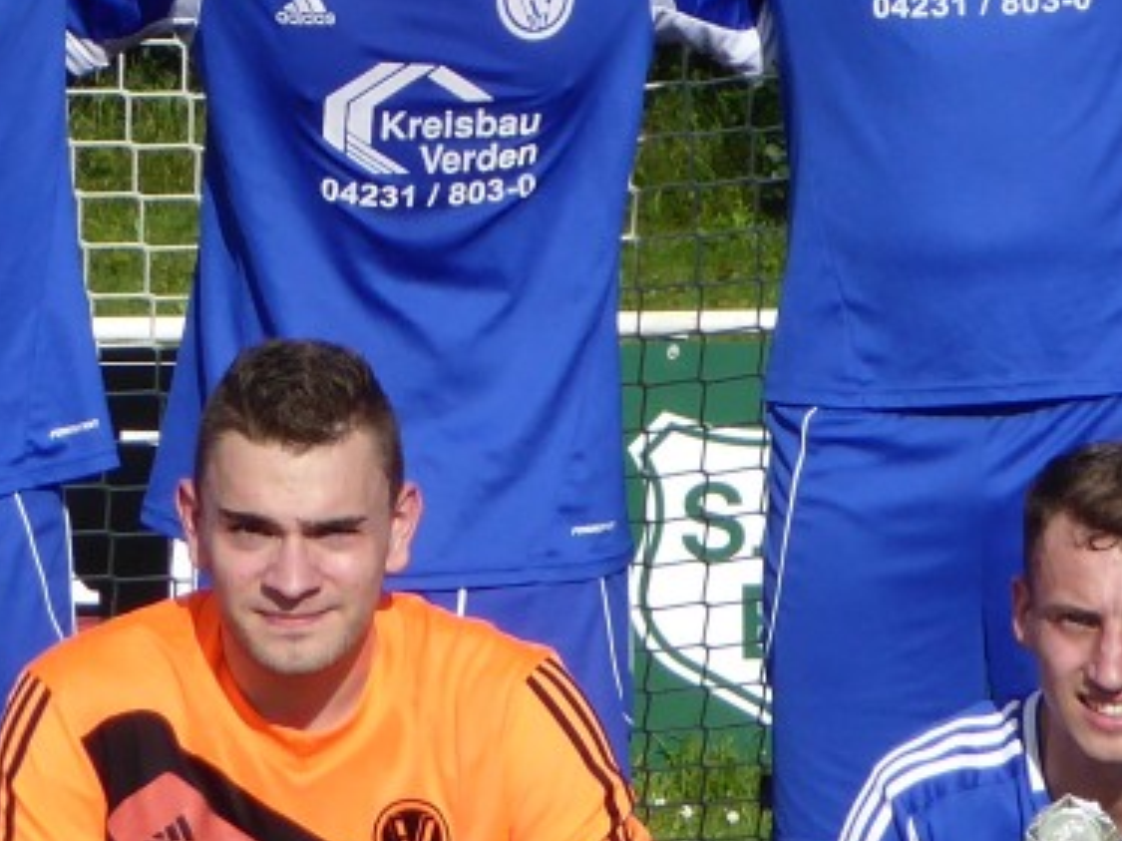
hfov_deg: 7.7
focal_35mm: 256
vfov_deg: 5.8
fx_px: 8295
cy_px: 371
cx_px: 574
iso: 100
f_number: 4.2
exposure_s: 1/1000
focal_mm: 10.3
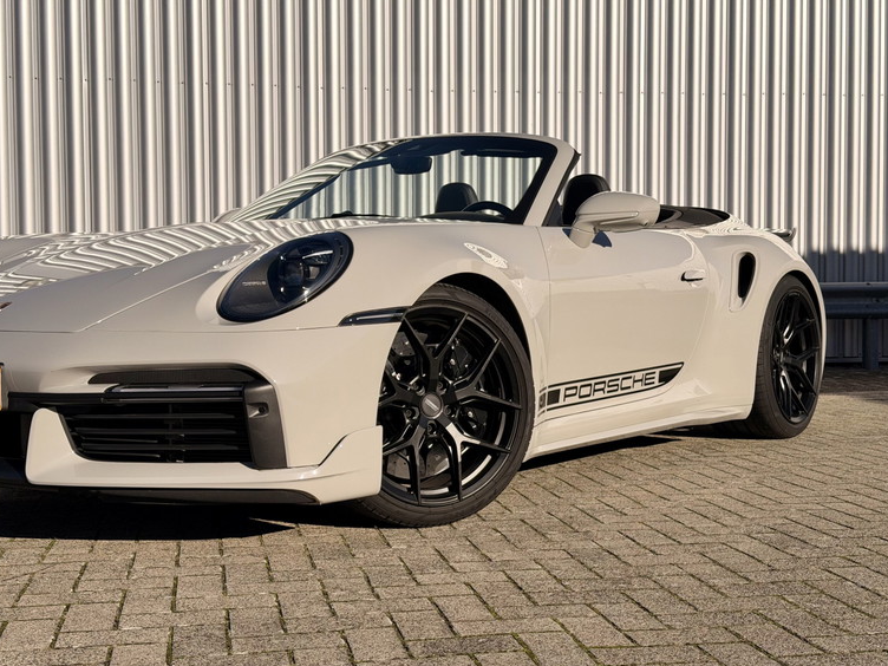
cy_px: 339
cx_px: 448
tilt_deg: -1.3
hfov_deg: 38.9
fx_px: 1257
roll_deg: +0.9
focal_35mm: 49
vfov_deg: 29.7
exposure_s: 1/11364
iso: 80
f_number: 1.78
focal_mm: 6.76
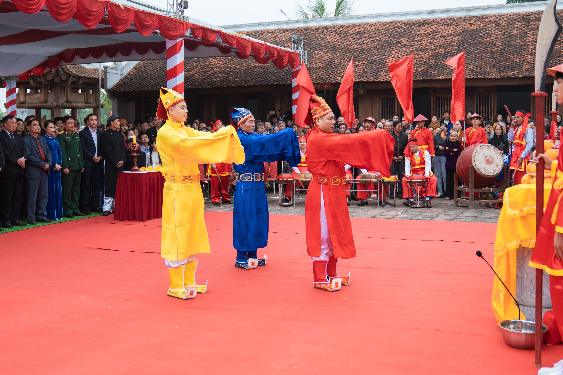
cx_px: 282
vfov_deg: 31.9
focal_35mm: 42
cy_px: 188
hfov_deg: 46.4
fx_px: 657
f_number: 2.8
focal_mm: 28
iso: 160
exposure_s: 1/320
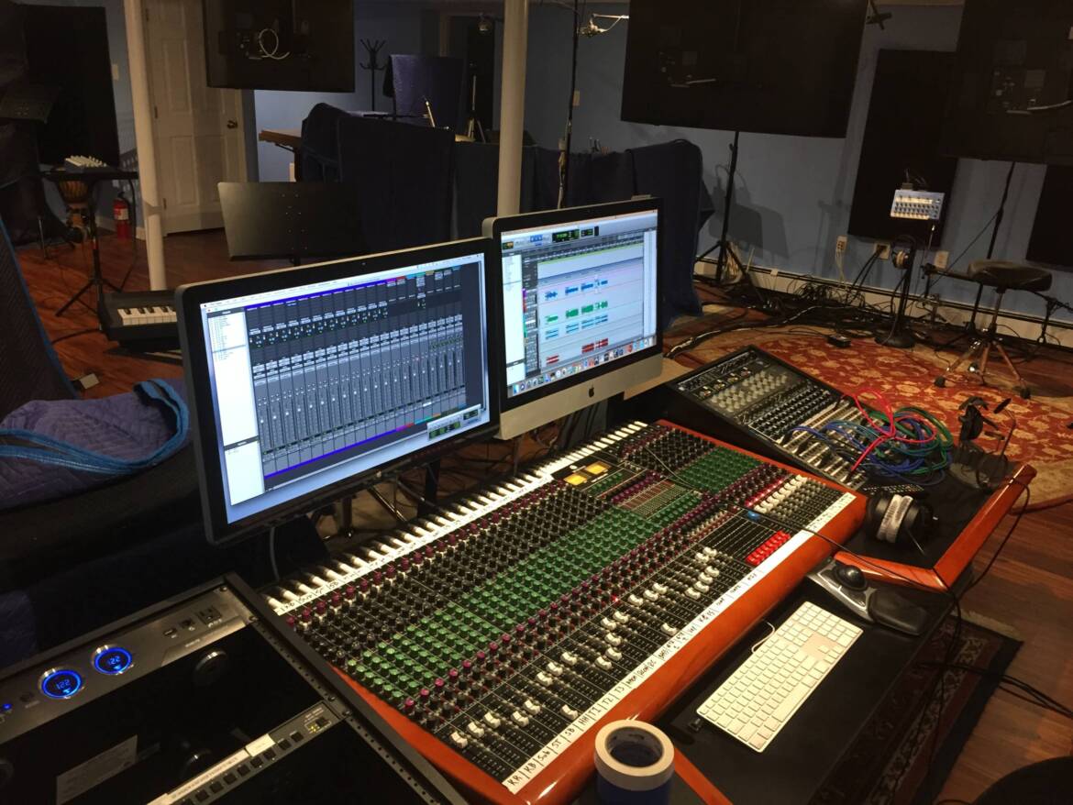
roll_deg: -3.6
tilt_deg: -20.9
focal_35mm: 29
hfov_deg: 61.6
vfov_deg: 48.2
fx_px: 899
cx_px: 536
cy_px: 402
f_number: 2.2
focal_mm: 4.15
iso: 125
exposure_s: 1/30
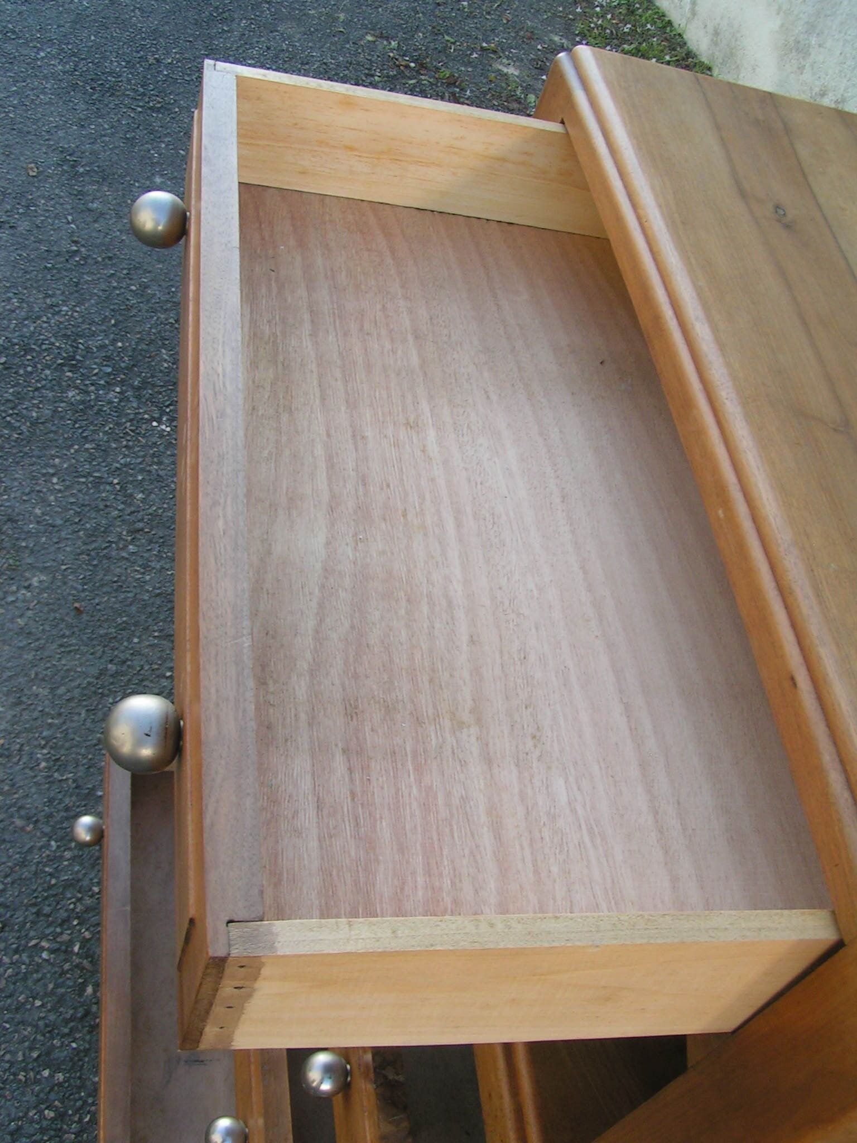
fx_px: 1254
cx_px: 428
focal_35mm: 38
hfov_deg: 37.7
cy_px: 572
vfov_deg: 49.0
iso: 50
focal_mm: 5.8
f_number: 5.6
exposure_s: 1/60
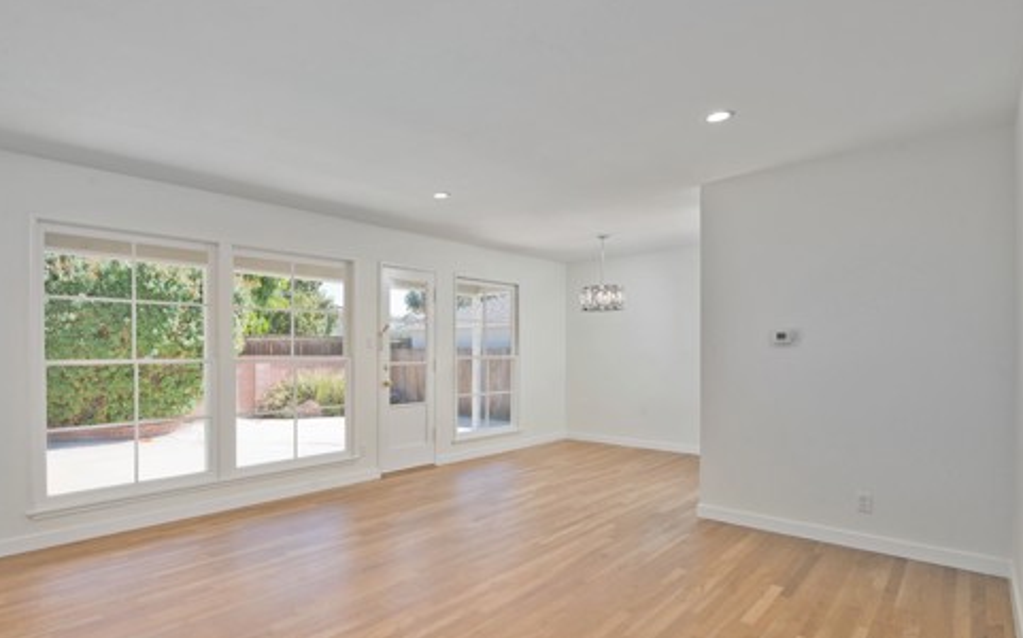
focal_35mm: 19
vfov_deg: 61.9
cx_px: 366
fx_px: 529
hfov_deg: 85.8
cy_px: 358
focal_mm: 14
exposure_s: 1/200
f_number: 10
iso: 400
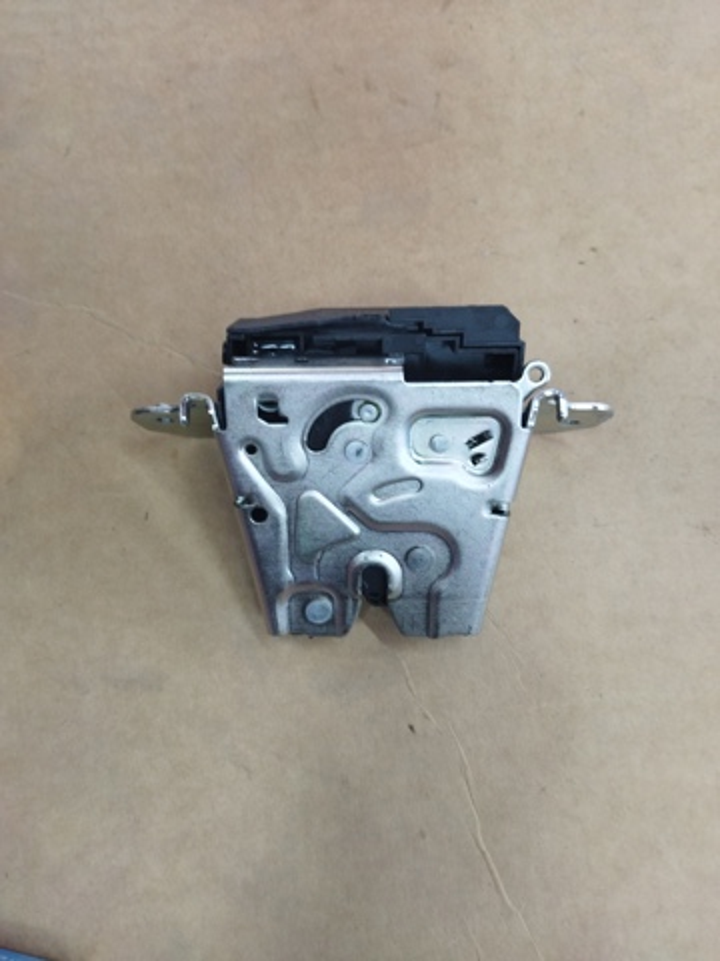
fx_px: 749
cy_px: 480
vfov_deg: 65.3
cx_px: 360
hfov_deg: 51.4
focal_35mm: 27
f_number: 1.79
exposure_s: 1/50
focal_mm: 4.71
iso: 175
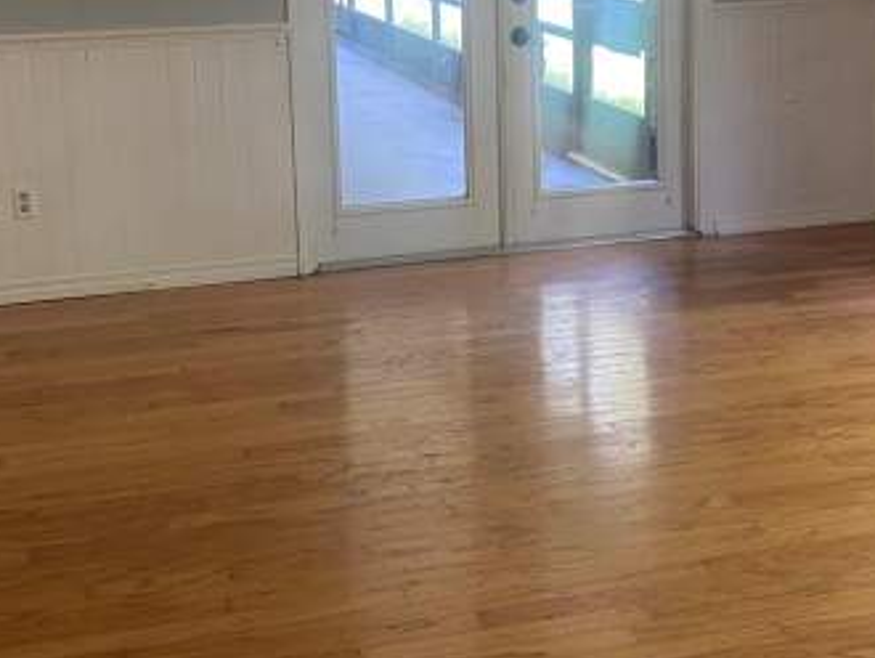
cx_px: 488
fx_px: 1594
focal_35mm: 63
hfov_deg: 30.7
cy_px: 114
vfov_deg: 22.9
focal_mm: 4.25
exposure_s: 1/60
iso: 160
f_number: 1.8
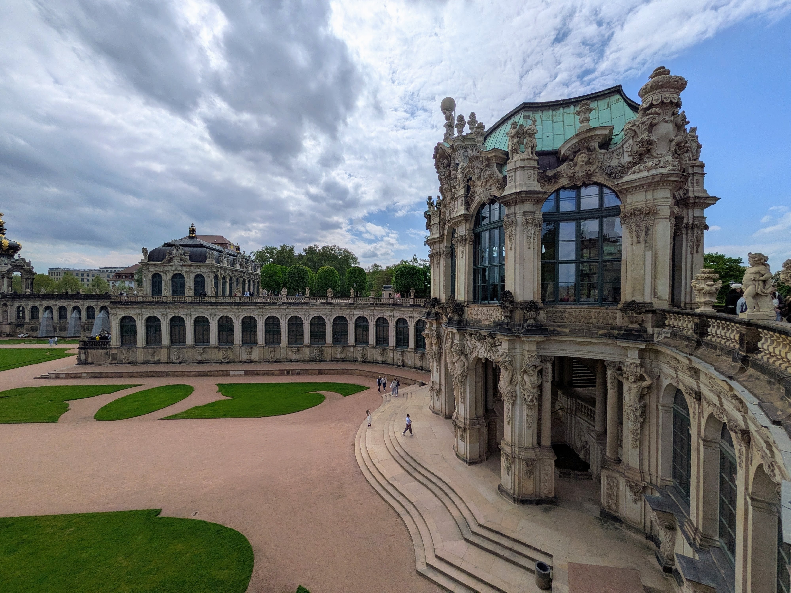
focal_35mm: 14
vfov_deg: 85.7
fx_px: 320
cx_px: 396
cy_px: 296
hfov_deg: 102.1
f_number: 2.2
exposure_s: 1/8000
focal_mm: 1.83
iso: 55
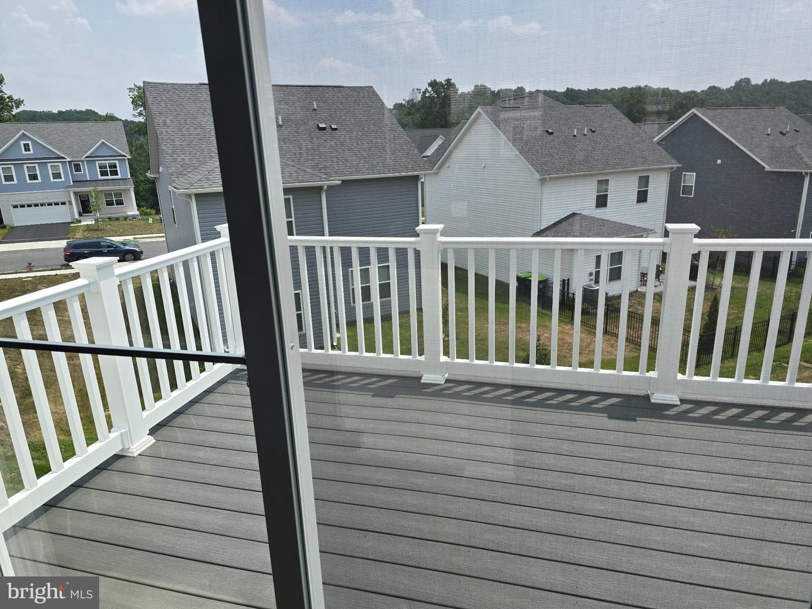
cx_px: 406
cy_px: 304
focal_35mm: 23
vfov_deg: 58.9
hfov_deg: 73.9
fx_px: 540
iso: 12
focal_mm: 6.3
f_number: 1.7
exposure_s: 1/493
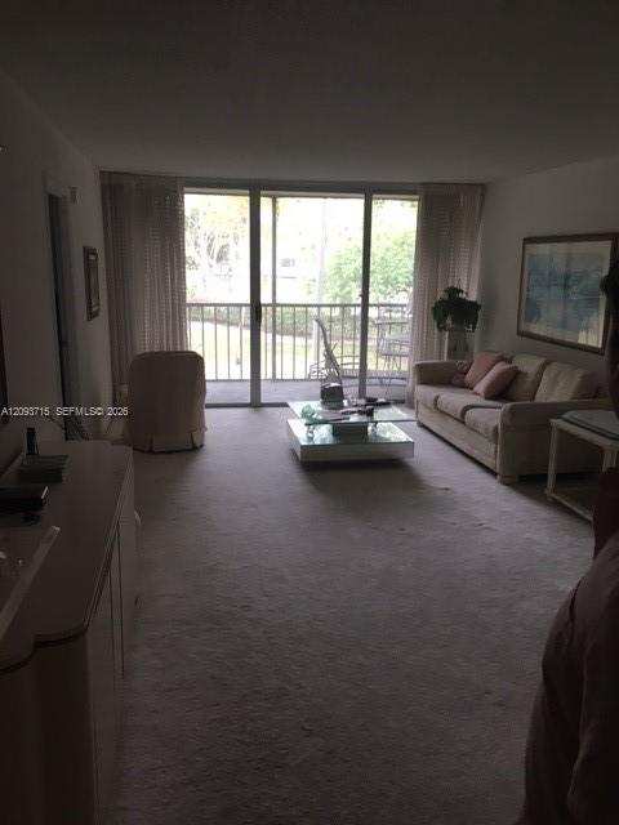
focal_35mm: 29
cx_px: 310
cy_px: 412
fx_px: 691
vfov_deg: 61.7
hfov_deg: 48.2
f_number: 2.2
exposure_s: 1/30
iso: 50
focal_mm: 4.15
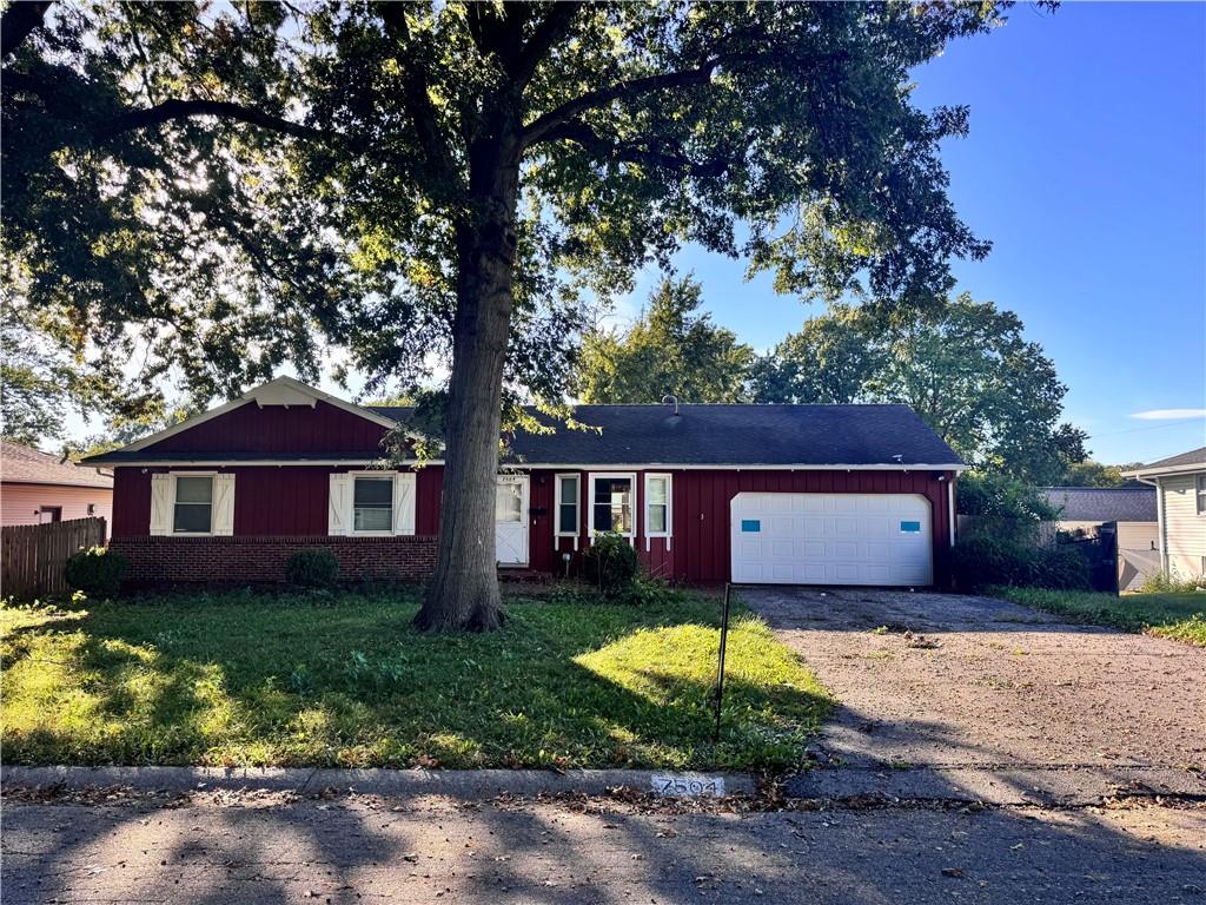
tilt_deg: +4.7
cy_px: 452
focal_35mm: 24
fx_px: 836
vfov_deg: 56.8
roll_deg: +0.1
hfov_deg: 71.6
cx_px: 603
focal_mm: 6.76
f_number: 1.78
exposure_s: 1/938
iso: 80
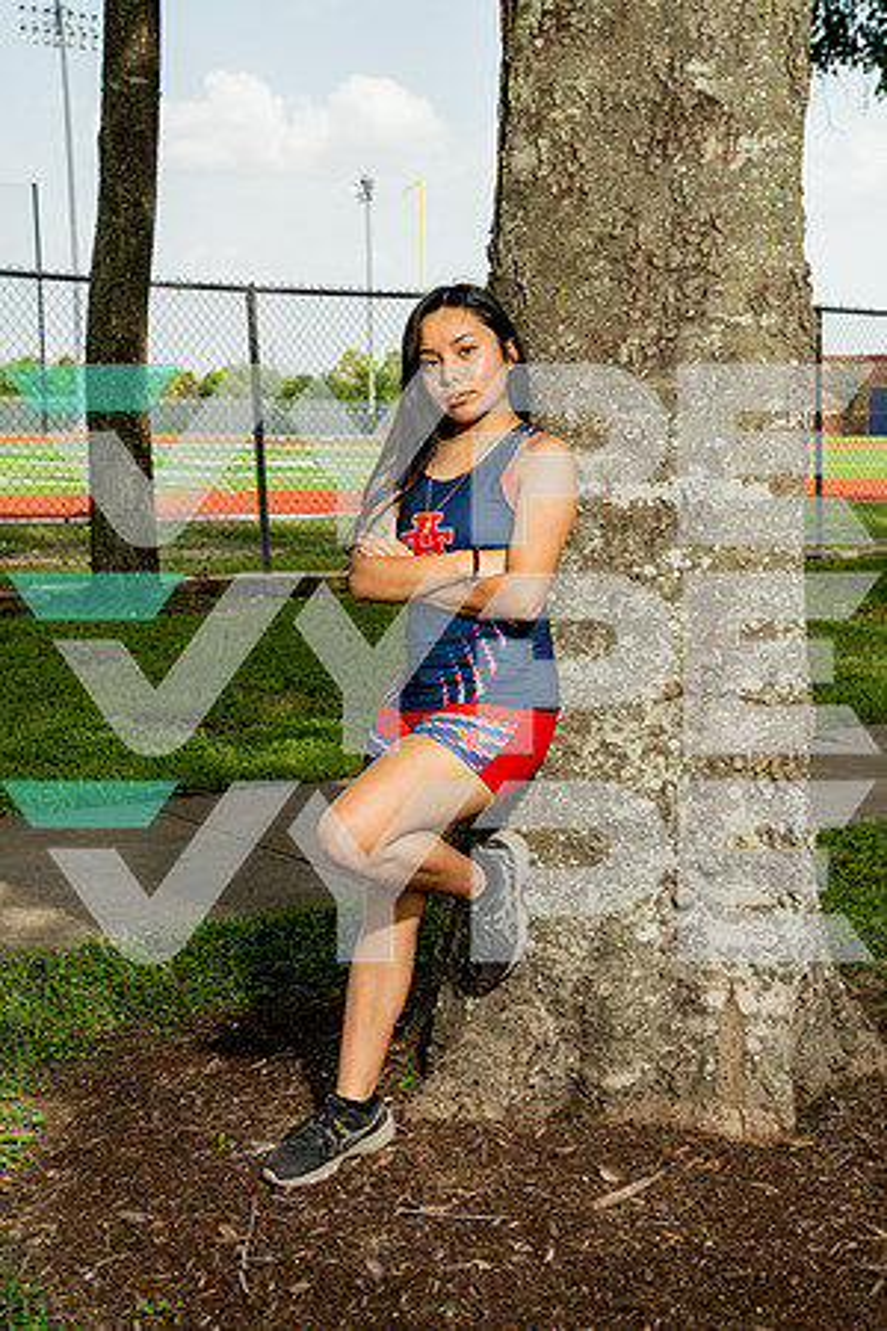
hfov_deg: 24.2
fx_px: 2070
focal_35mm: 56
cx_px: 444
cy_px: 666
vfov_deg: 35.6
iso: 200
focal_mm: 56
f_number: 8
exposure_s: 1/200
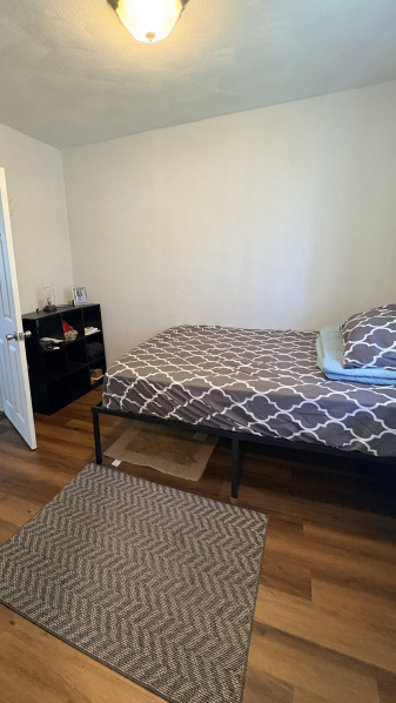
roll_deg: +0.7
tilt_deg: -12.0
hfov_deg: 63.6
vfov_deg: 95.8
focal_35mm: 17
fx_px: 317
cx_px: 165
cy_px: 329
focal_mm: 2.22
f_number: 2.2
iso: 500
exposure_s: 1/60
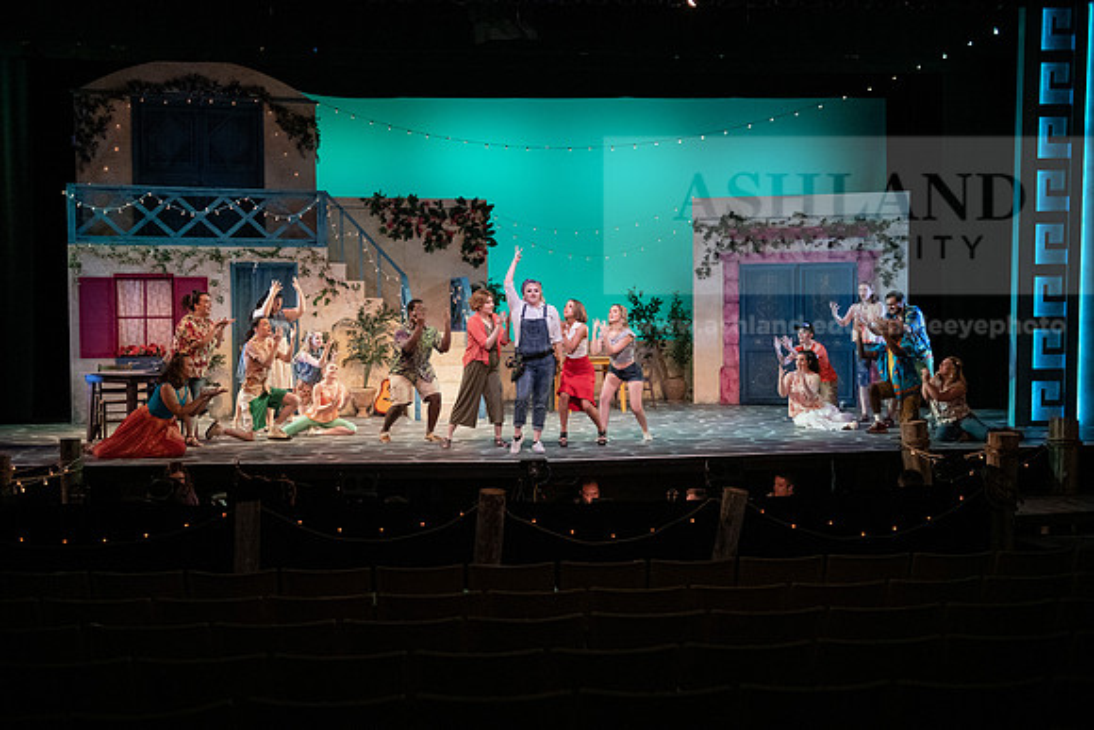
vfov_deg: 31.9
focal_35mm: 42
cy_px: 365
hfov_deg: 46.4
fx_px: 1277
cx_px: 547
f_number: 3.2
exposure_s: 1/320
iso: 4000
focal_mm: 42
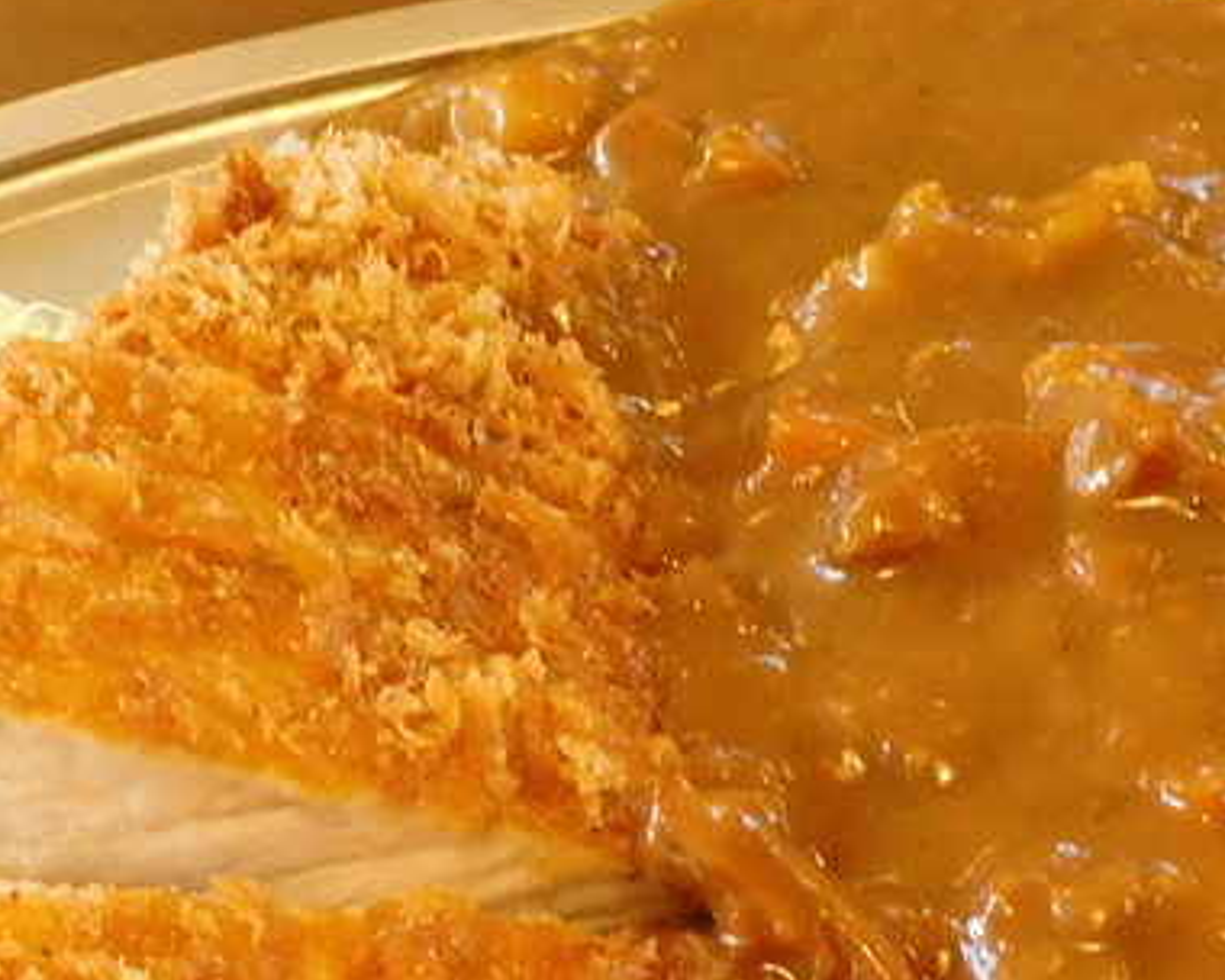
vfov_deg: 19.1
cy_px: 1096
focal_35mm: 77
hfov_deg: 24.2
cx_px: 1048
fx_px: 2792
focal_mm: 4.5
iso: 400
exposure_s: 1/15
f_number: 3.4
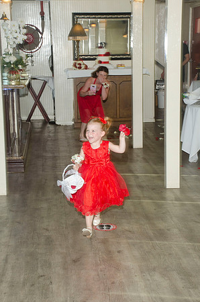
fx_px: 603
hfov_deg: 18.8
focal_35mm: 72
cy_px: 151
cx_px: 100
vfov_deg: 28.1
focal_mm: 48
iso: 400
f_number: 5.6
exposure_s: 1/80
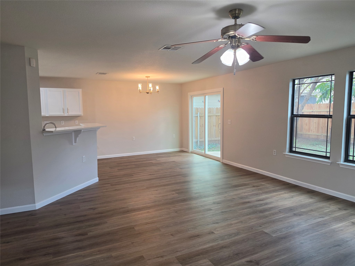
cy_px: 133
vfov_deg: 58.9
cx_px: 178
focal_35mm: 23
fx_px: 236
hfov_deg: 73.9
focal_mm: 6.5
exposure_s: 1/120
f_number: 1.4
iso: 64
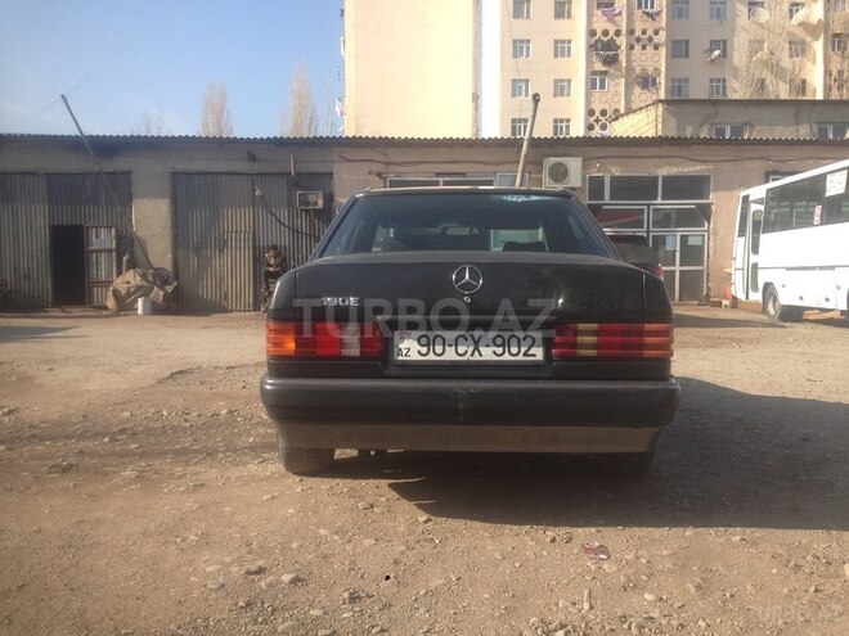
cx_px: 424
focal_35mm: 33
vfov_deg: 42.9
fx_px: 809
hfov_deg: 55.4
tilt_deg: -1.9
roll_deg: -0.1
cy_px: 318
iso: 50
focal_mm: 4.12
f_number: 2.4
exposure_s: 1/903
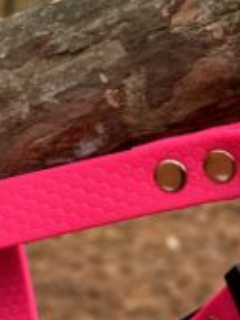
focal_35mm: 146
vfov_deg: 13.5
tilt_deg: -10.0
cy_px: 150
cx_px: 128
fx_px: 1350
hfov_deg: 10.2
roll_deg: -0.7
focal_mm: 6.76
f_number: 1.78
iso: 64
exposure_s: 1/170
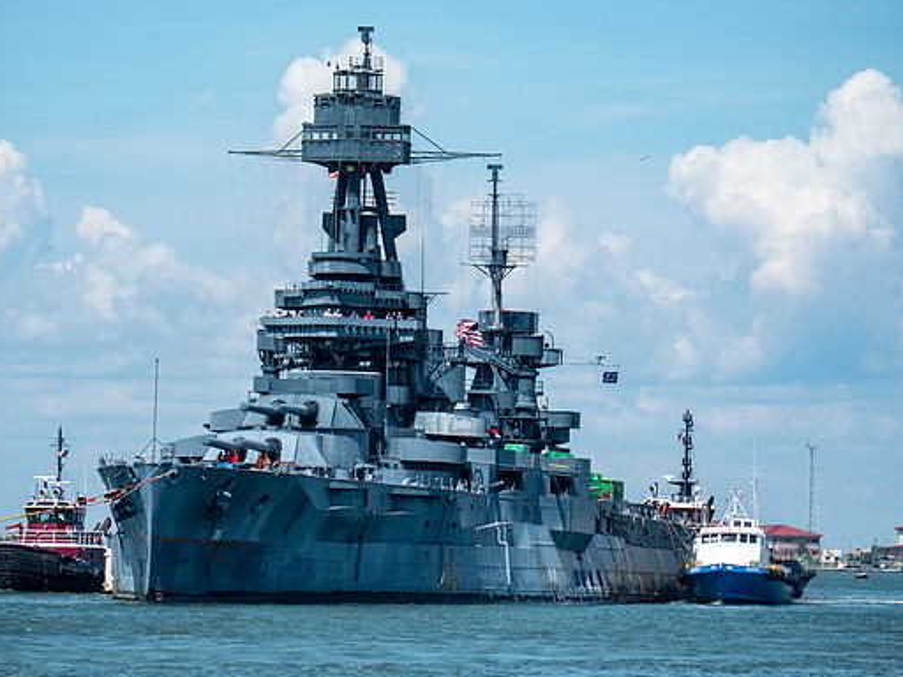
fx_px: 8661
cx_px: 418
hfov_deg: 6.0
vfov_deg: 4.5
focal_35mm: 332
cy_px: 339
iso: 200
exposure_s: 1/1500
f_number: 6.4
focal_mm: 200
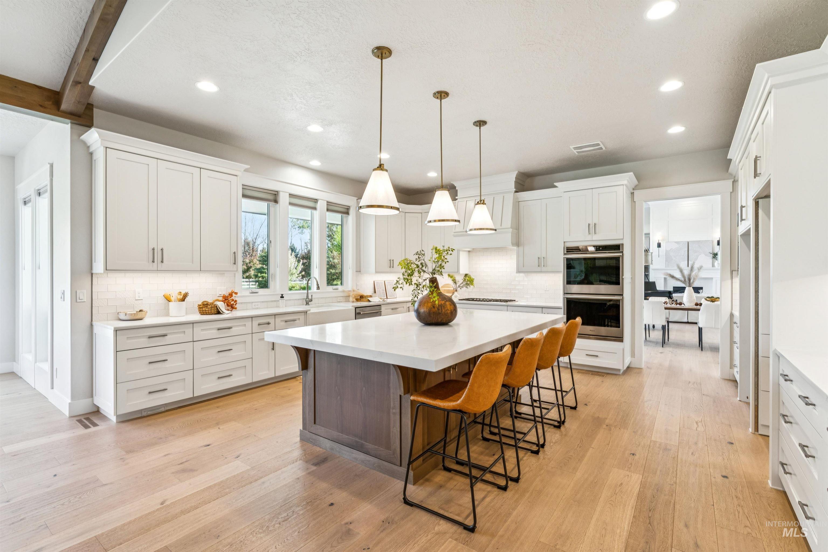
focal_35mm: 16
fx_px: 379
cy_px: 276
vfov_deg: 72.1
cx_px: 414
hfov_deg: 95.0
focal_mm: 16.5
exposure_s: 1/10
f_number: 13
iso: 400
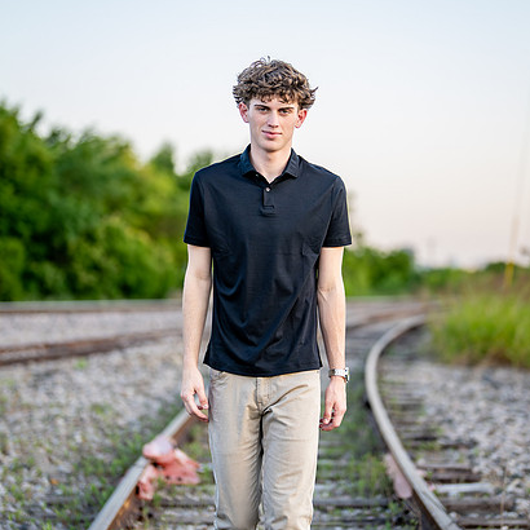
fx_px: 1472
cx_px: 293
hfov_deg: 20.4
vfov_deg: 20.4
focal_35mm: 85
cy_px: 237
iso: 160
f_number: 1.2
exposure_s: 1/640
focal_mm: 50
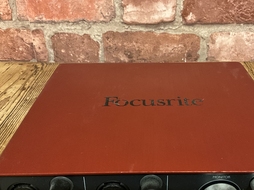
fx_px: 308
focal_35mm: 42
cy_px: 107
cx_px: 149
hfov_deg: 44.6
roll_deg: -2.4
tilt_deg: -29.0
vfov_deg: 34.3
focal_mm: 3
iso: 500
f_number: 1.8
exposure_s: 1/30
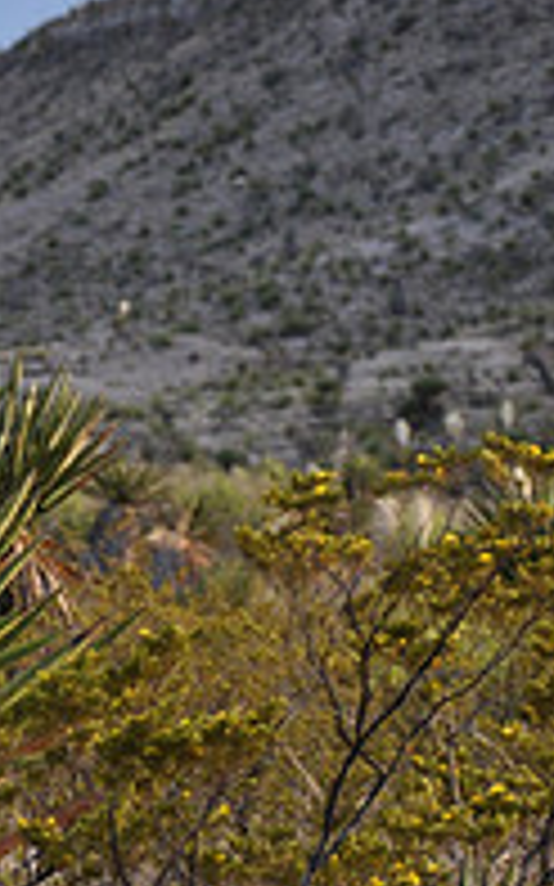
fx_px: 11423
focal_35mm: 472
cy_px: 101
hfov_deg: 2.8
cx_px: 144
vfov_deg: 4.4
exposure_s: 1/200
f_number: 5.6
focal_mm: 105
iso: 200
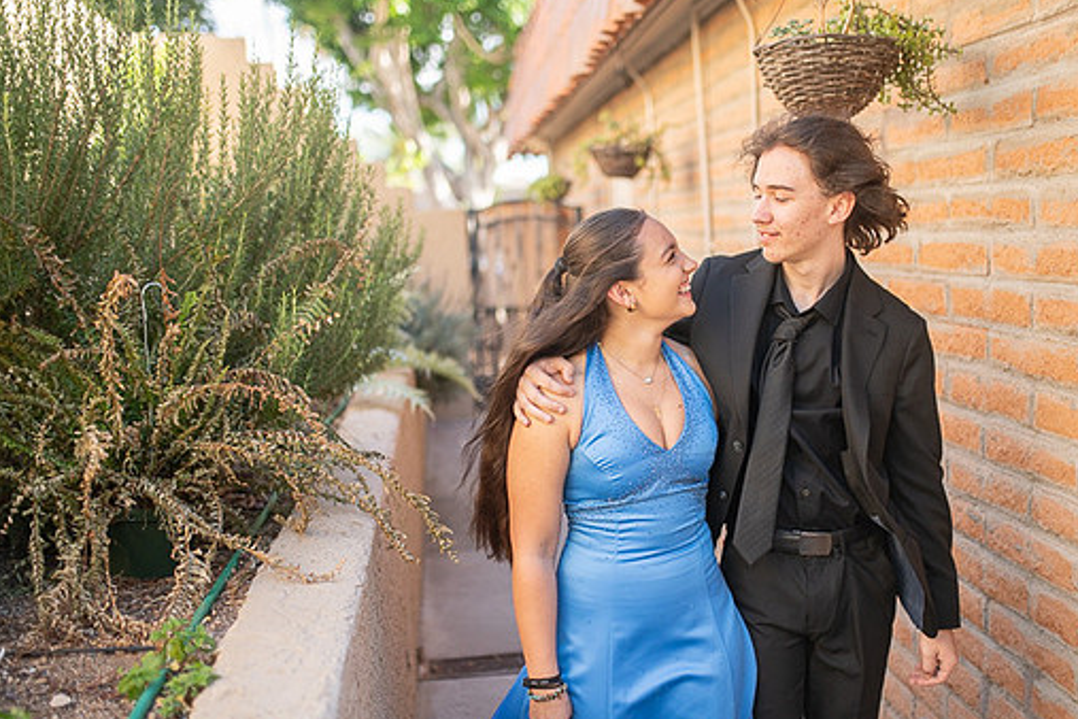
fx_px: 1198
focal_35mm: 40
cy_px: 379
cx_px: 595
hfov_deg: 48.4
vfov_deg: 33.4
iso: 400
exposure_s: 1/3200
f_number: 1.4
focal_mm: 35
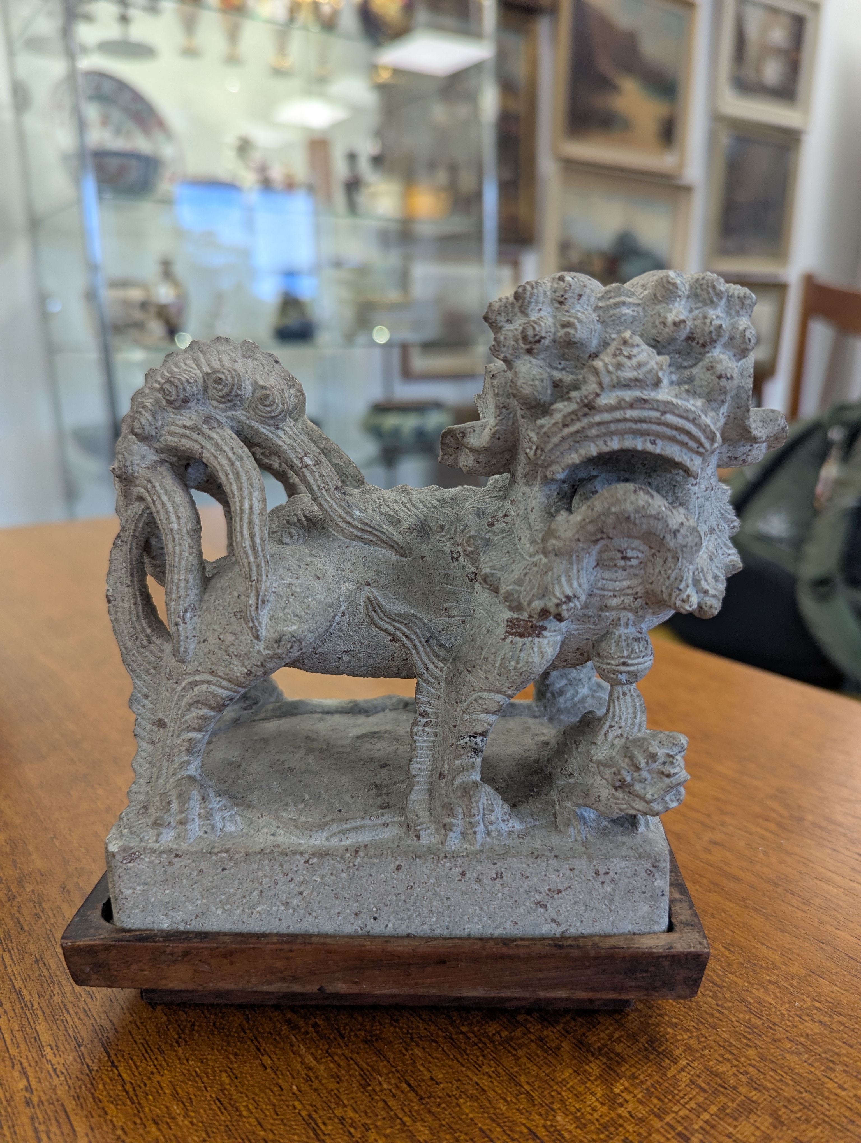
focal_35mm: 24
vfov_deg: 71.5
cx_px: 430
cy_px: 572
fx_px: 794
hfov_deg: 56.9
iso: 100
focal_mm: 6.81
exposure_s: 1/100
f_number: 1.85
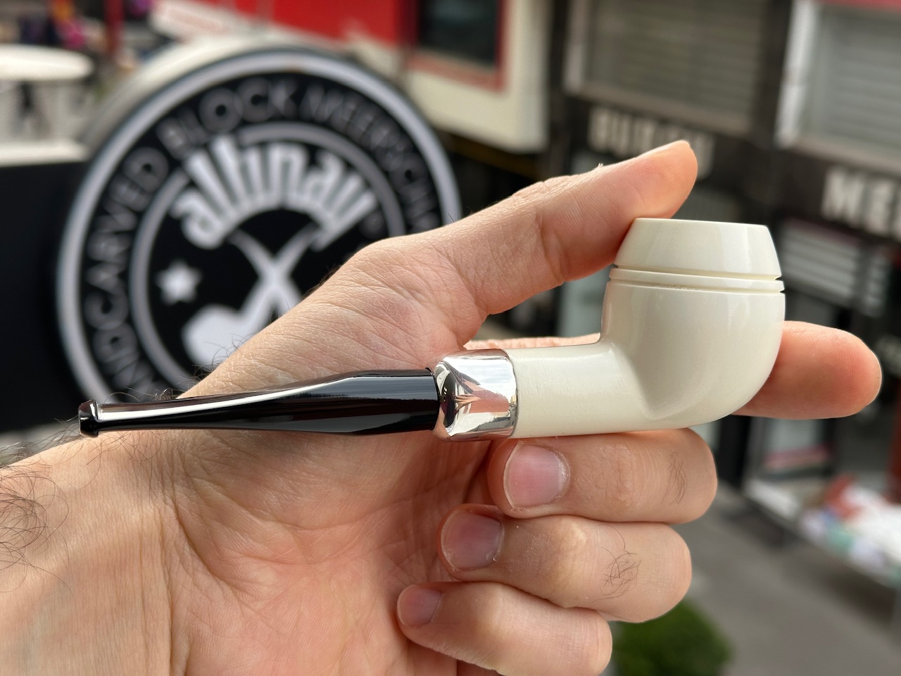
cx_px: 450
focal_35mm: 48
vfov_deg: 30.3
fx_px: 1249
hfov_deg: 39.7
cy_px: 338
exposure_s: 1/676
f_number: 1.78
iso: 64
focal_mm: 6.86
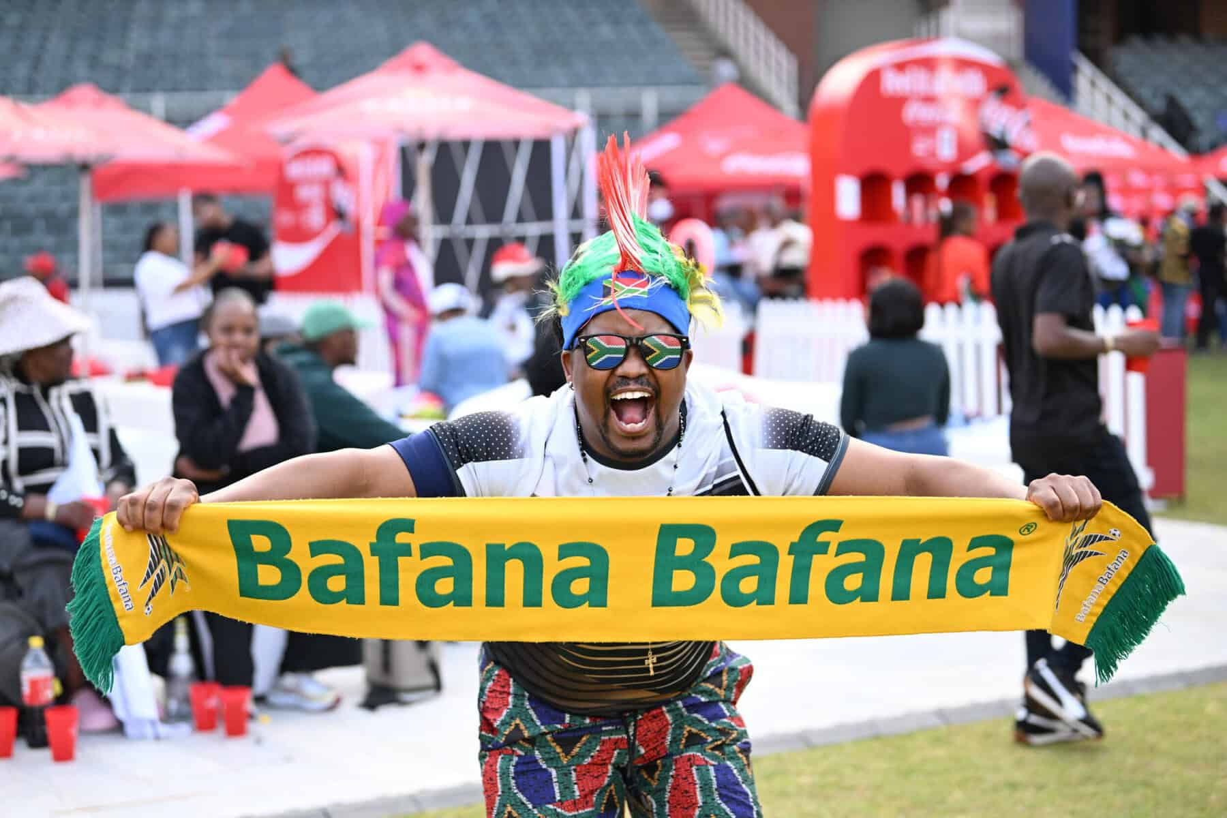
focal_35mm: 70
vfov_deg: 19.5
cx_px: 614
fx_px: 2386
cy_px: 409
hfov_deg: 28.8
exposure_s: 1/400
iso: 400
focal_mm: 70
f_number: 3.2
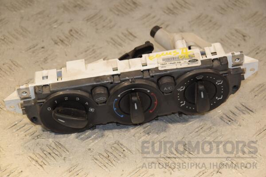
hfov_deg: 19.5
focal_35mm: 105
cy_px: 88
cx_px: 133
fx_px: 776
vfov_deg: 13.0
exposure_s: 1/200
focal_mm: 70
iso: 800
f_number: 6.3
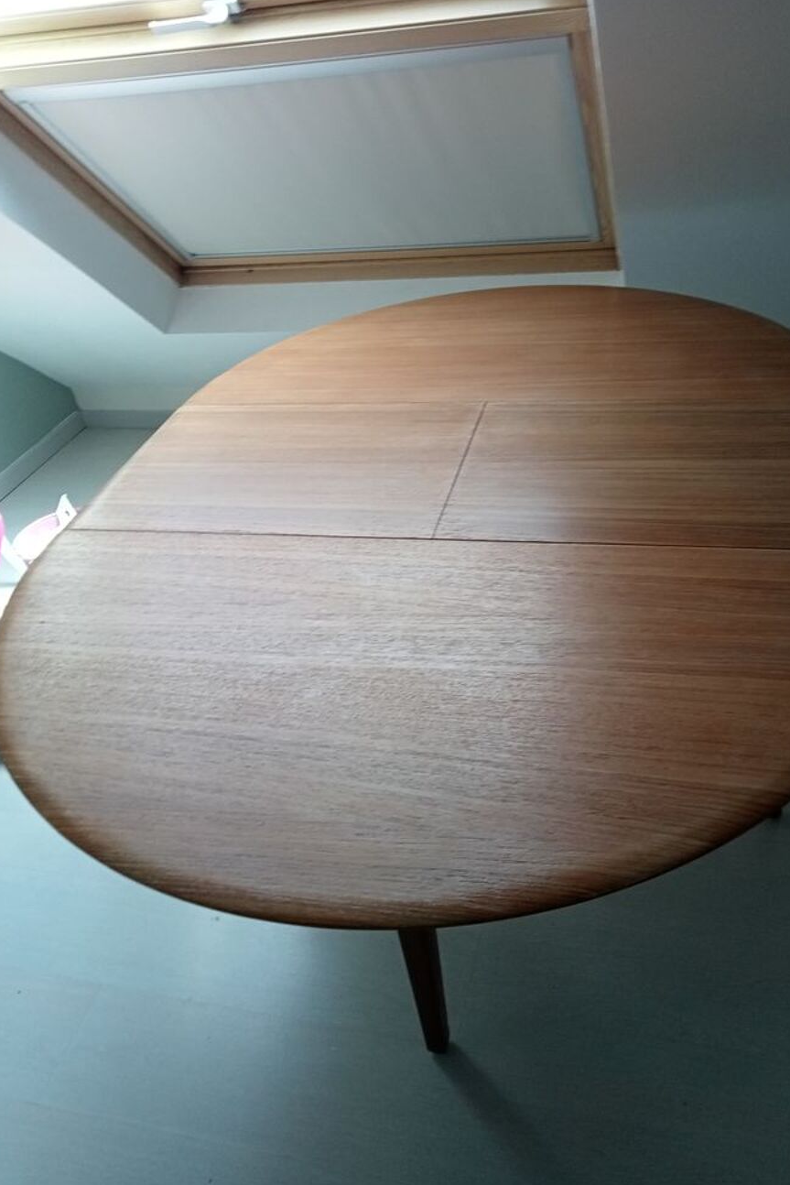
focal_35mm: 30
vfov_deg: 61.9
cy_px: 598
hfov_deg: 43.5
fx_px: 987
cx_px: 448
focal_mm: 3.46
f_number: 2.2
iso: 133
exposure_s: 1/50
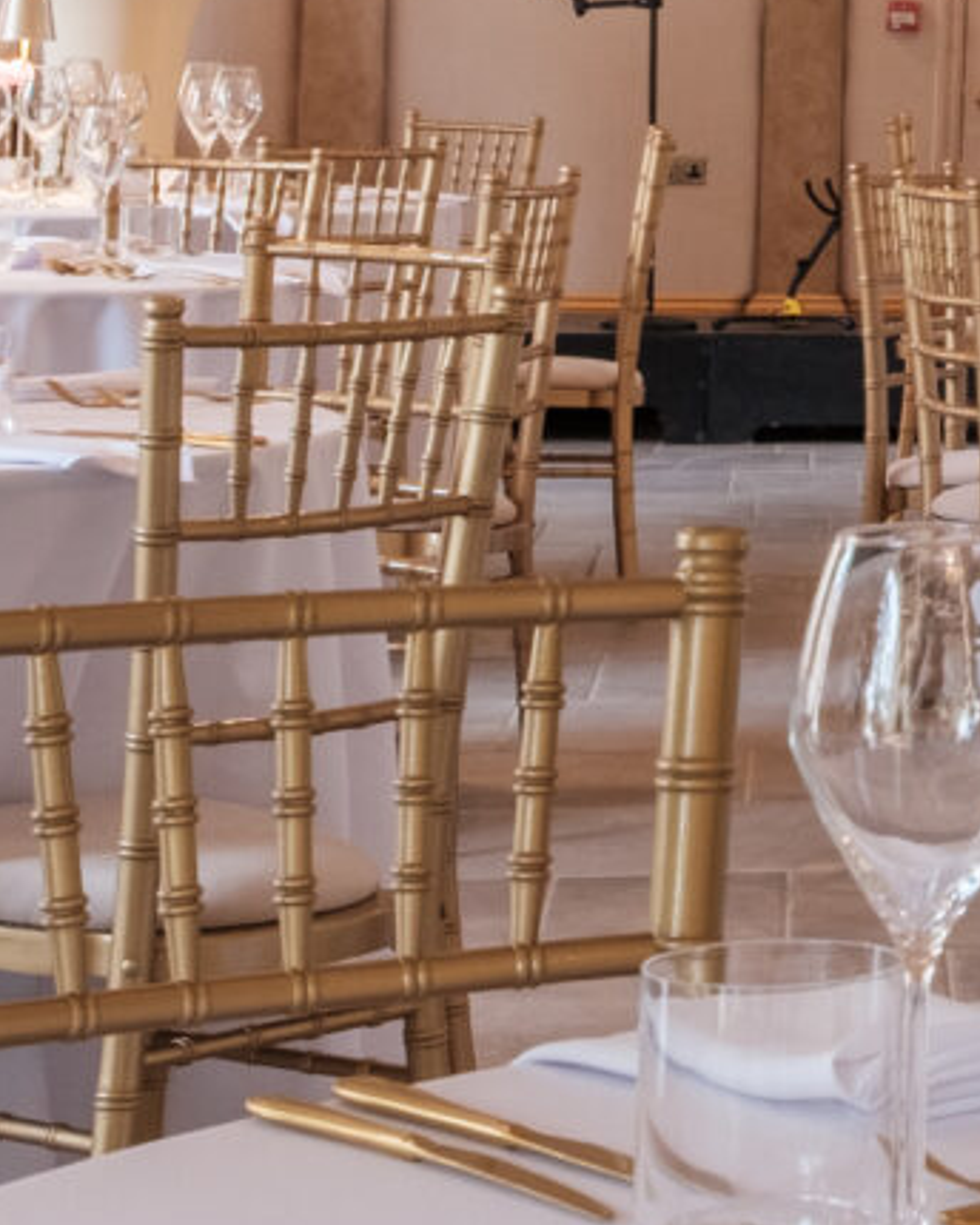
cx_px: 2177
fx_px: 4858
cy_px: -187
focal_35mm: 134
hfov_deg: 10.3
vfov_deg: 14.0
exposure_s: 1/60
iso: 125
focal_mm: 16
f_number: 8
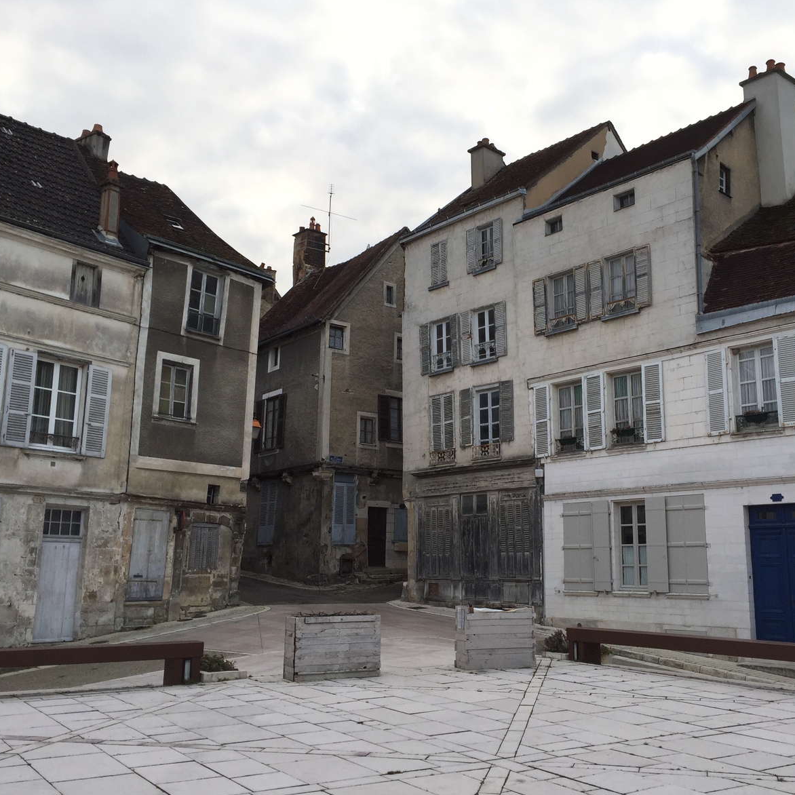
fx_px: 909
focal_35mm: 35
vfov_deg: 47.2
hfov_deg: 47.0
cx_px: 467
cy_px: 400
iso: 32
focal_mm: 4.15
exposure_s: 1/380
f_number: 2.2
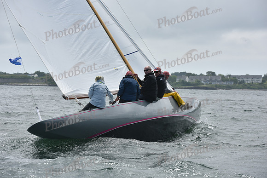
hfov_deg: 16.8
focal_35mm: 122
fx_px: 905
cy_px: 89
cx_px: 134
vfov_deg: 11.2
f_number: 7.1
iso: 250
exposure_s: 1/1250
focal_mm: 122
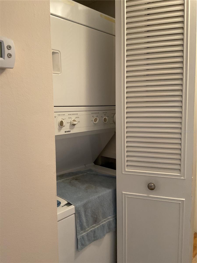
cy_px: 132
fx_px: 220
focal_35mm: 29
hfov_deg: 48.2
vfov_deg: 61.7
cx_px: 98
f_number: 1.8
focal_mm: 3
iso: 160
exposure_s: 1/60
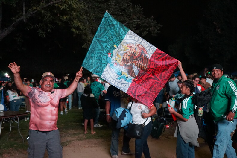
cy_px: 79
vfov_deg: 31.9
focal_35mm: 42
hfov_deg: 46.4
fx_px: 276
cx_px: 118
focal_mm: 42
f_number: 4.5
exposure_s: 1/160
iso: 6400
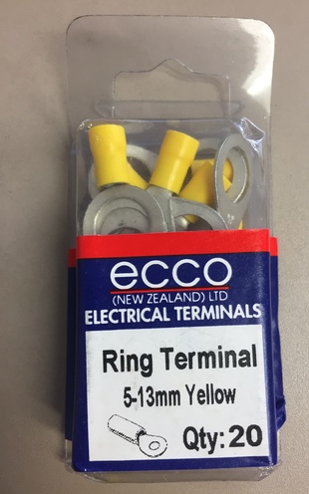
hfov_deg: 40.6
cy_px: 246
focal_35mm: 31
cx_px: 170
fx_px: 418
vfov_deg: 61.2
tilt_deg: -84.4
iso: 80
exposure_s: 1/33
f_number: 2.2
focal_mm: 4.15
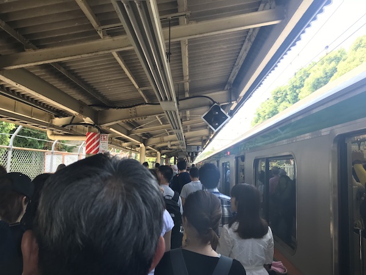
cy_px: 138
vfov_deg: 49.7
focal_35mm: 28
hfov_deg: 63.4
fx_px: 296
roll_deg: +1.0
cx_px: 183
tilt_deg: +2.1
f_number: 1.8
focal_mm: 3.99
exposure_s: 1/119
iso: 25
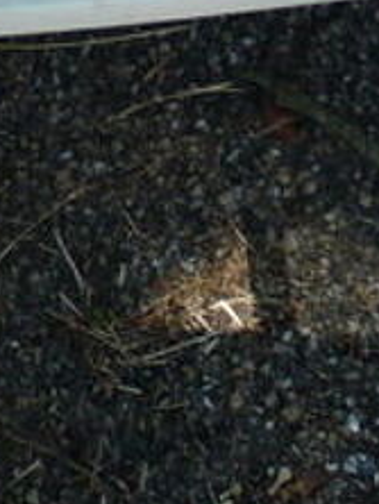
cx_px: 11
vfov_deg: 9.1
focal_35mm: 180
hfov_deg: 8.2
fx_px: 2623
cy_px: -952
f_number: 3.3
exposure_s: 1/80
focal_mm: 5.2
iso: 100
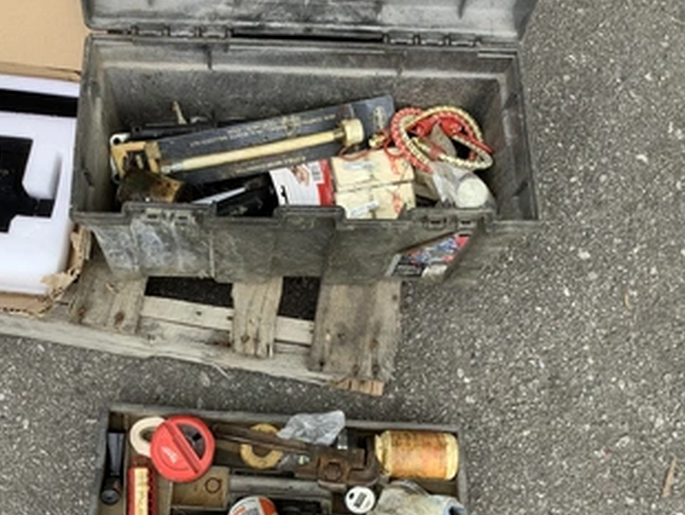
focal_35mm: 40
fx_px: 792
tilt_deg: -68.5
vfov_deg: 35.9
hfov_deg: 46.6
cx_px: 283
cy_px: 296
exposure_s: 1/255
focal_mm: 3.3
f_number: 2.4
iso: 25
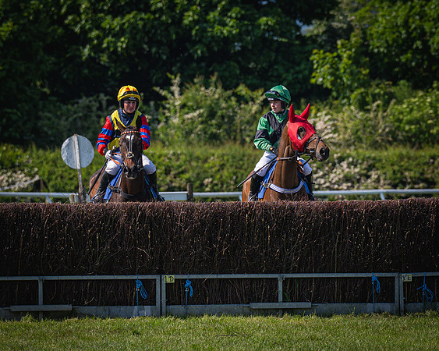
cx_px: 297
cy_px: 175
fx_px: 7220
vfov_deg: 2.8
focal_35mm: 556
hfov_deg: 3.5
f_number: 4.5
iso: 200
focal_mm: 200
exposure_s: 1/1600
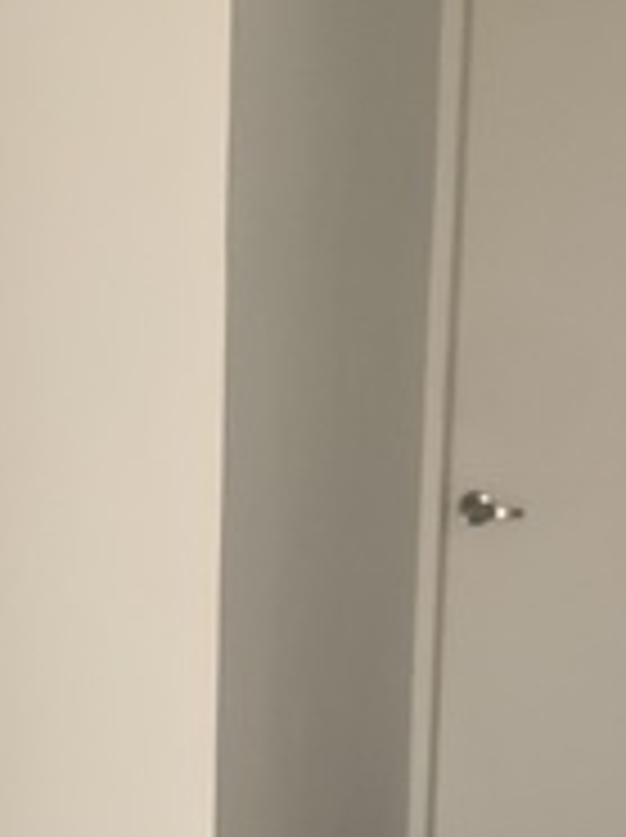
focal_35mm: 84
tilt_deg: -11.4
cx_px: 113
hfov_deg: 17.4
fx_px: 2030
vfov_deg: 22.8
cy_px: 729
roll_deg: -0.7
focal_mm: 4.25
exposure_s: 1/30
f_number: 1.8
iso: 500
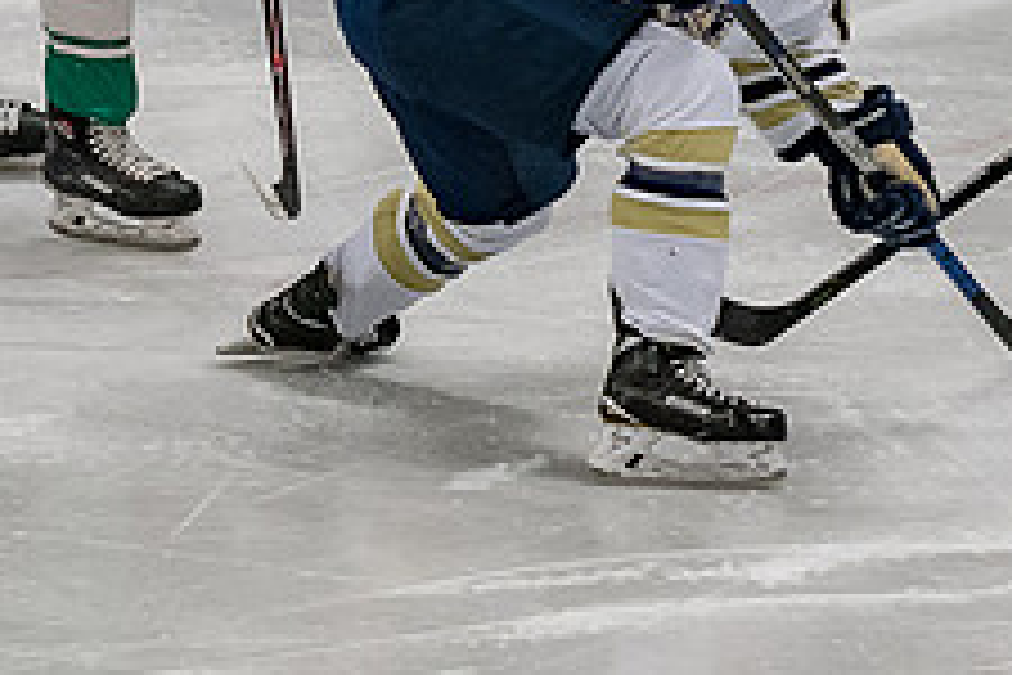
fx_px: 10204
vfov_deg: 3.8
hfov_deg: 5.7
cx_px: 533
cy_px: 80
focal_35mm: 363
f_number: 4
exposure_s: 1/800
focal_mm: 70
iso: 2000
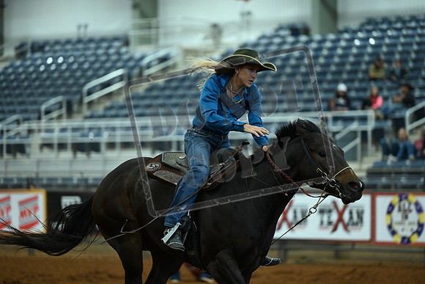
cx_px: 212
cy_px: 142
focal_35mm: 165
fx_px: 1948
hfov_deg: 12.4
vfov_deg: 8.3
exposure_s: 1/640
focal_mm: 165
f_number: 2.8
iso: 3200
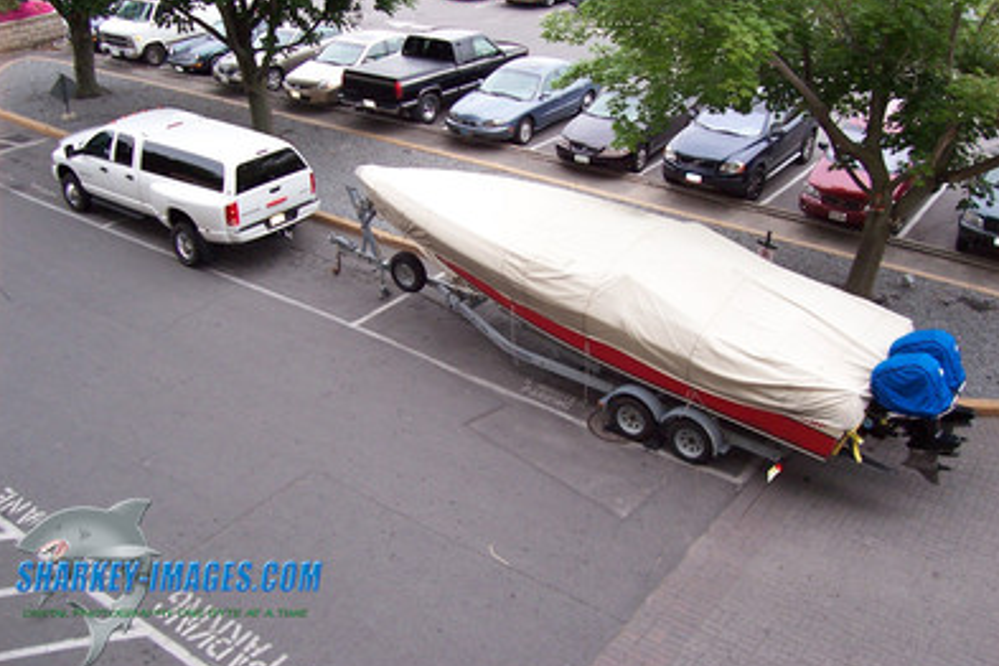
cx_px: 498
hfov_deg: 53.1
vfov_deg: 36.9
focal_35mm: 36
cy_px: 308
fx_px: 999
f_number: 2.7
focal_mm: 5.6
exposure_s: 1/60
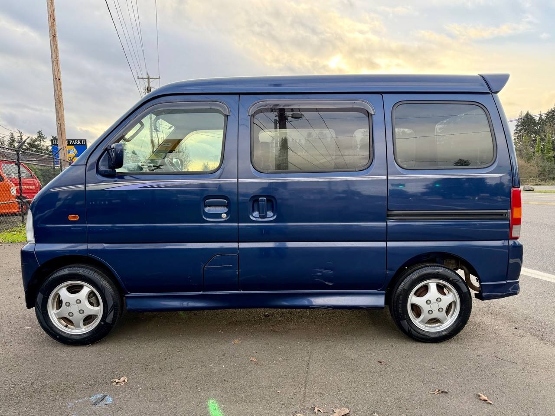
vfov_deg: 56.8
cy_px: 208
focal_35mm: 24
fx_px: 385
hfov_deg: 71.6
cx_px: 278
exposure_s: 1/612
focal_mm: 6.76
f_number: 1.78
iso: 100
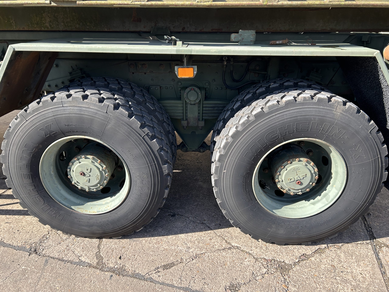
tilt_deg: -21.1
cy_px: 146
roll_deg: -0.3
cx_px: 194
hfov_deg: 67.3
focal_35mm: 26
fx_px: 292
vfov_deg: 53.1
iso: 50
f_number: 1.5
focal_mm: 5.7
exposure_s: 1/808
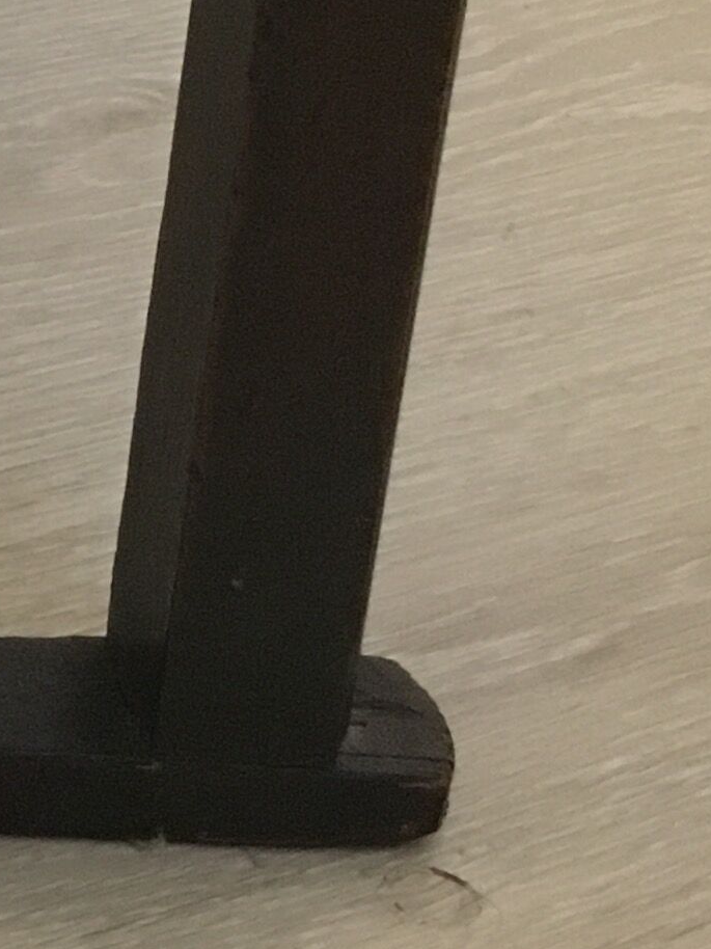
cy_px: -179
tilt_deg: -20.8
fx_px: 3507
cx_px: -906
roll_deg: -1.9
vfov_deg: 14.9
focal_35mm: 128
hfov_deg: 10.3
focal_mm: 4.15
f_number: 2.2
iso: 250
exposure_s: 1/17
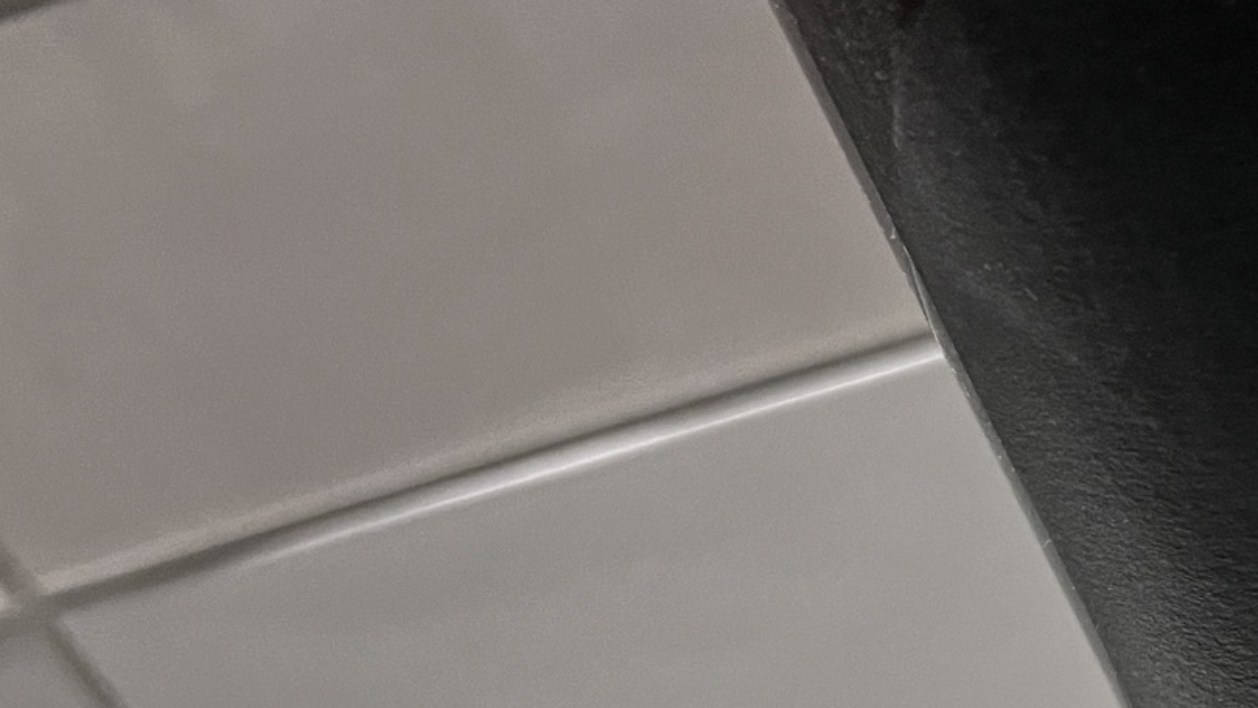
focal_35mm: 70
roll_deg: +20.3
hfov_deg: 26.7
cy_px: 596
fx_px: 2335
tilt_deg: -33.2
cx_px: 1510
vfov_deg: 17.1
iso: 320
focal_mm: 5.1
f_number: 1.6
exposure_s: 1/60
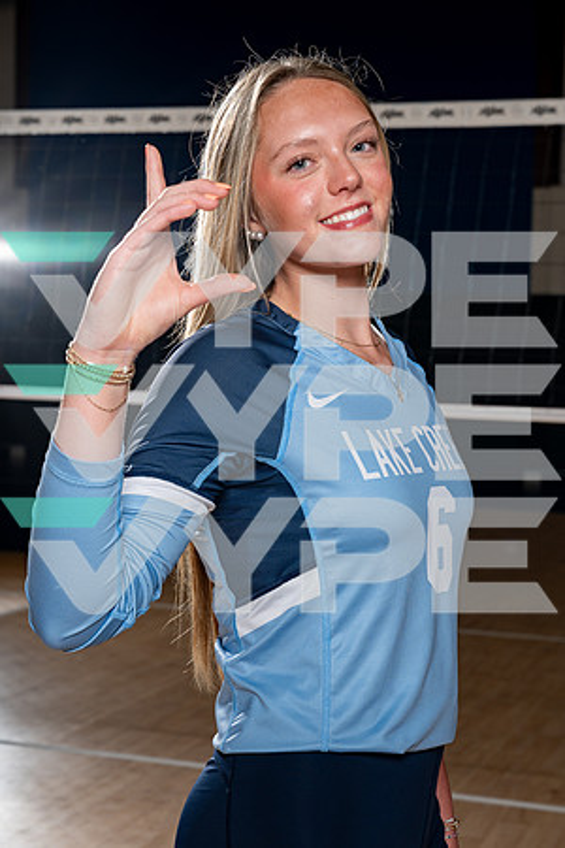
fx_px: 1648
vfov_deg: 28.8
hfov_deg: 19.5
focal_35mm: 70
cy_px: 424
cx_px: 282
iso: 100
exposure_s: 1/250
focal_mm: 70
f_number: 8
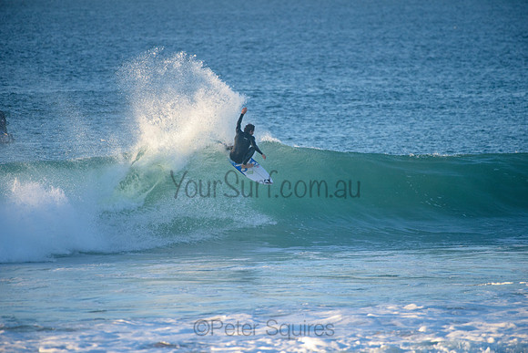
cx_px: 264
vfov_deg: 2.8
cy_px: 176
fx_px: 7335
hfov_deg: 4.1
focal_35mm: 500
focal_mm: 500
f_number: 5.6
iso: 1000
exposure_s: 1/2000
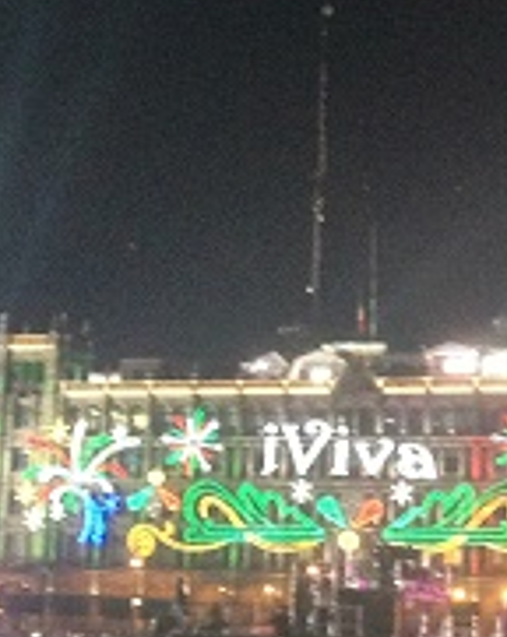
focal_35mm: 107
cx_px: 345
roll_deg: -1.8
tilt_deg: +19.1
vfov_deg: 17.8
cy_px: 123
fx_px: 2014
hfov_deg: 14.3
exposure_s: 1/15
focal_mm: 4.12
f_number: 2.4
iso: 500
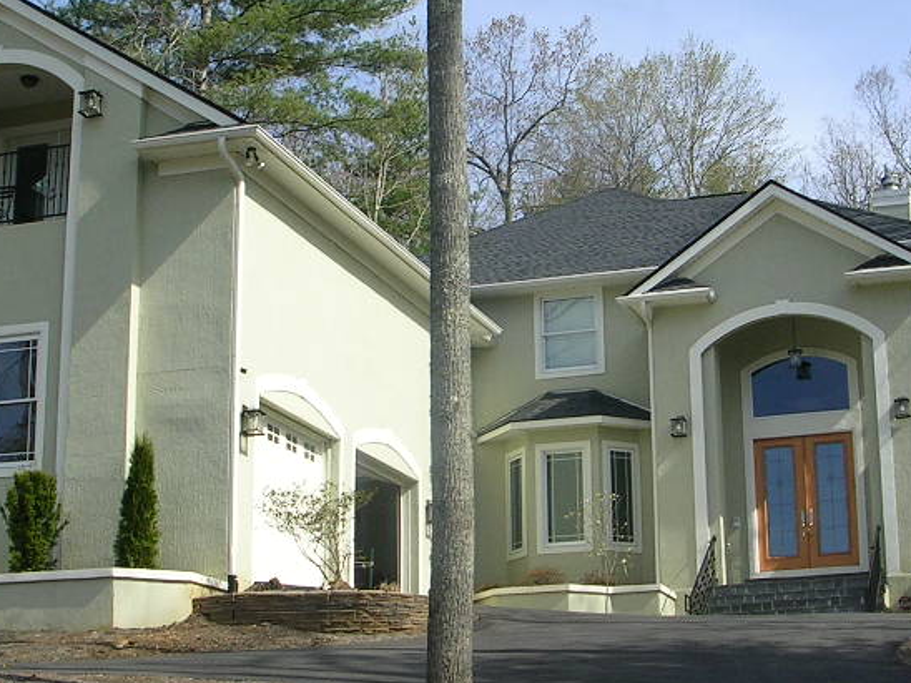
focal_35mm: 71
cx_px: 535
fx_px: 1869
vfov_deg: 20.7
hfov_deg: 27.4
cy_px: 331
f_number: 5.6
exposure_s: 1/268
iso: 50
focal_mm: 5.8
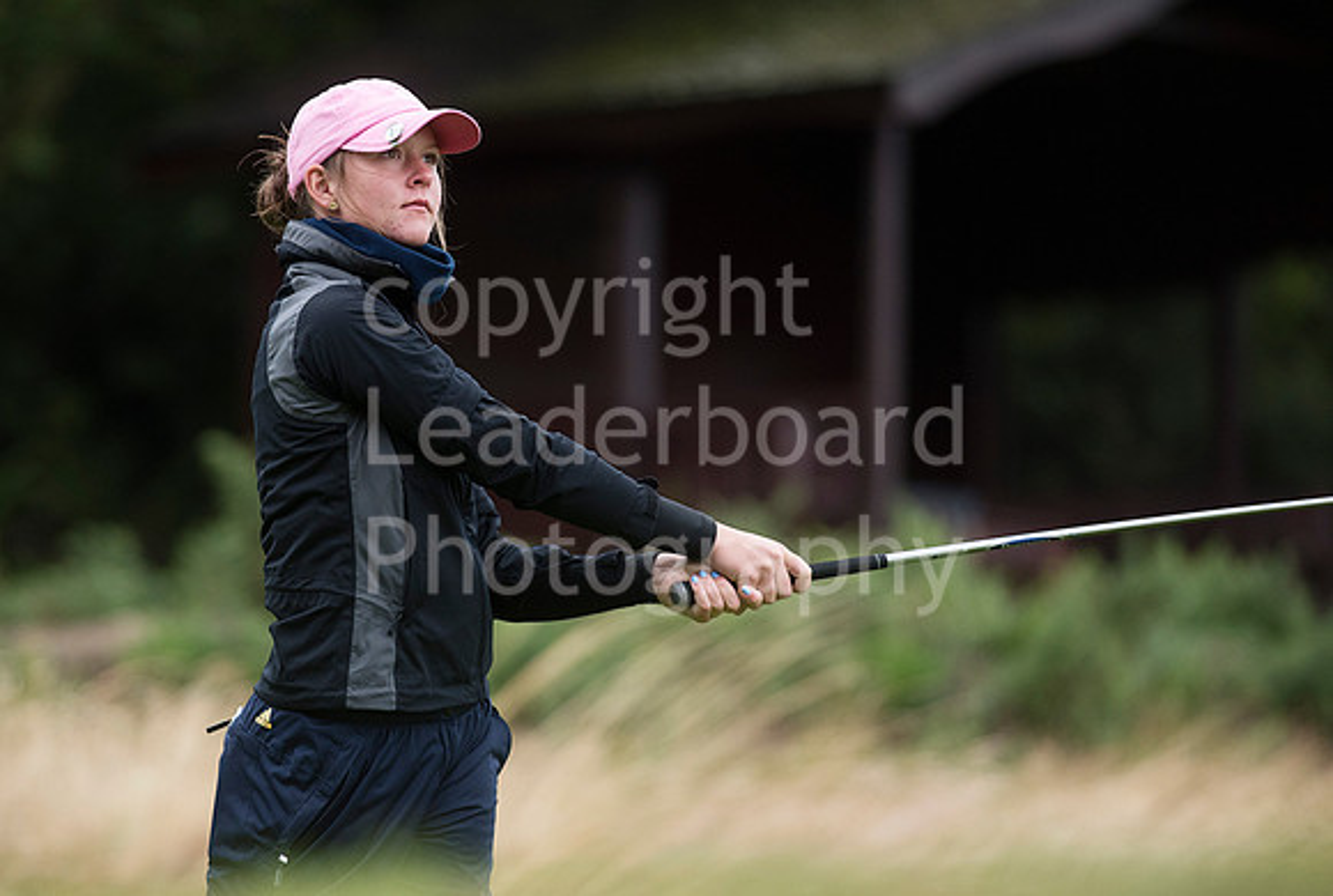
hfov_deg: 6.8
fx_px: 11137
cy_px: 448
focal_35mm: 300
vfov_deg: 4.6
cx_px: 666
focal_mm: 300
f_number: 4.5
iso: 1250
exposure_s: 1/1250
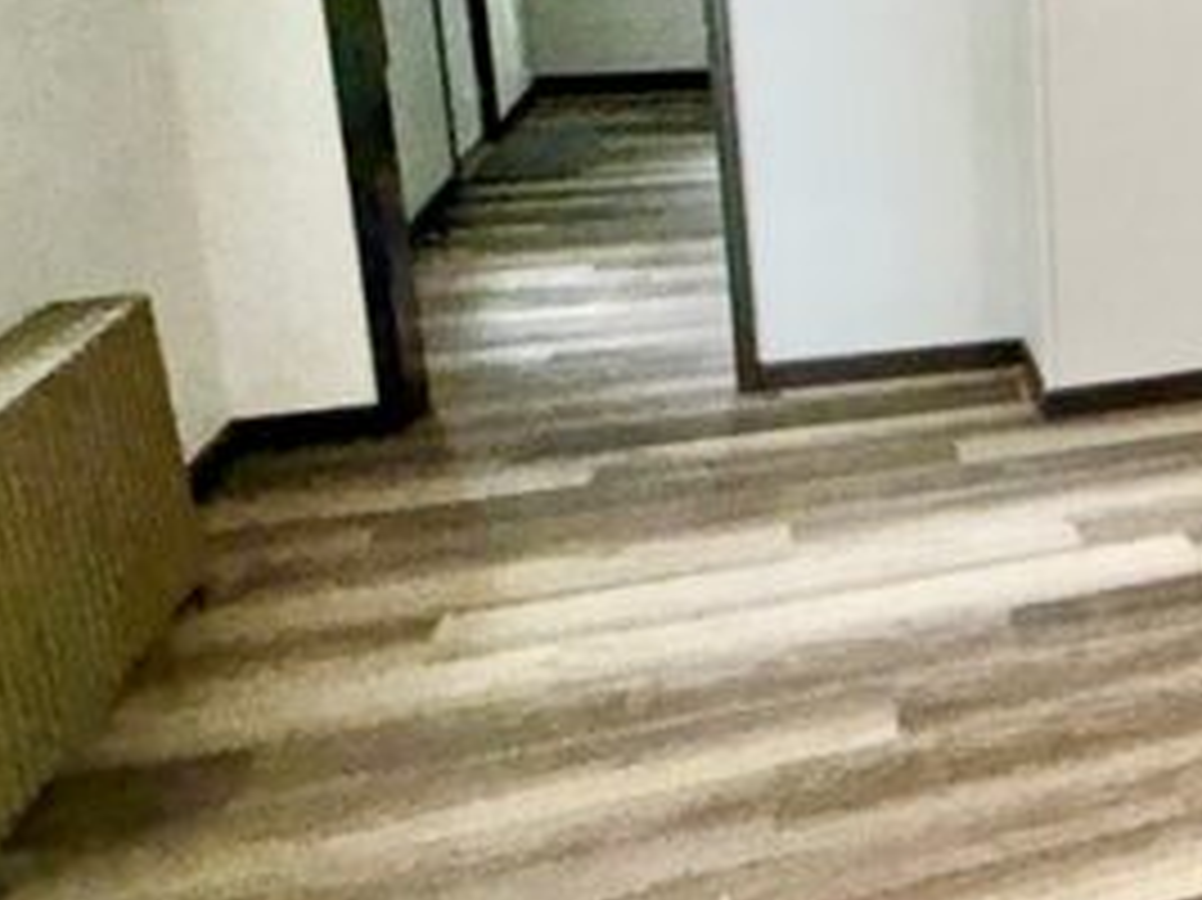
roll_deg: -0.5
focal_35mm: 42
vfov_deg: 33.0
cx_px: 1423
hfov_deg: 35.7
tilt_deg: -13.2
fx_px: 1458
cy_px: 140
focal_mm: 2.22
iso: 320
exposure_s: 1/60
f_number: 2.2
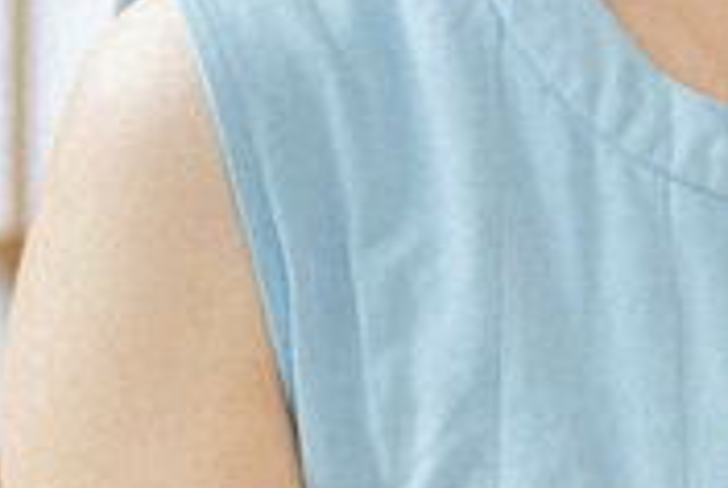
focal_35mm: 422
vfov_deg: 3.3
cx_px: 1146
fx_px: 8548
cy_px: 83
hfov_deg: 4.8
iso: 400
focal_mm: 62
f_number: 2.5
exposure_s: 1/400
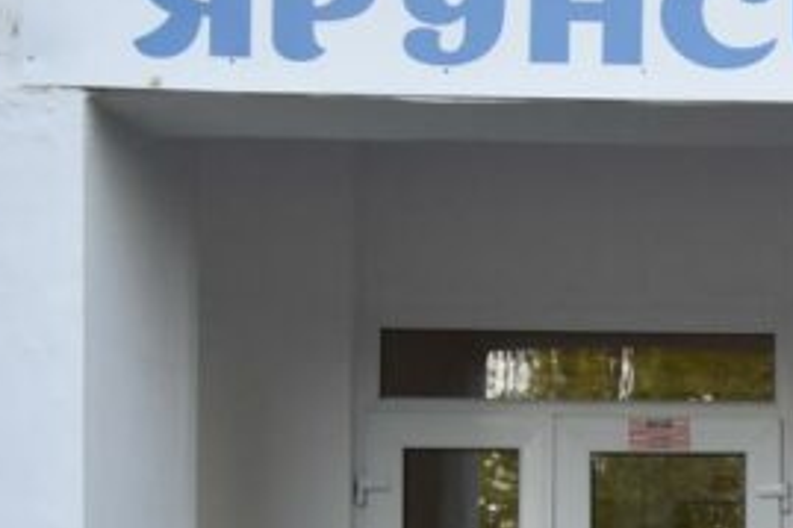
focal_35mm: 143
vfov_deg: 9.4
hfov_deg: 13.3
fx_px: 3146
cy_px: 757
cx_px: 1321
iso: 720
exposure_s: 1/250
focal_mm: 25
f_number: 4
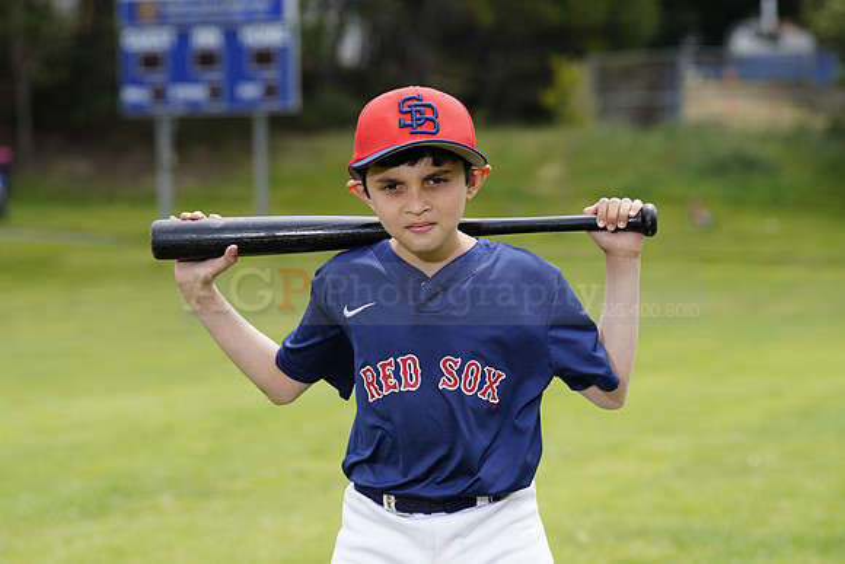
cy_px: 282
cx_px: 422
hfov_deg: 13.5
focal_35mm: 152
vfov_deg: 9.0
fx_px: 3568
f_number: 6.3
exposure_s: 1/250
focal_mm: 152
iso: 100
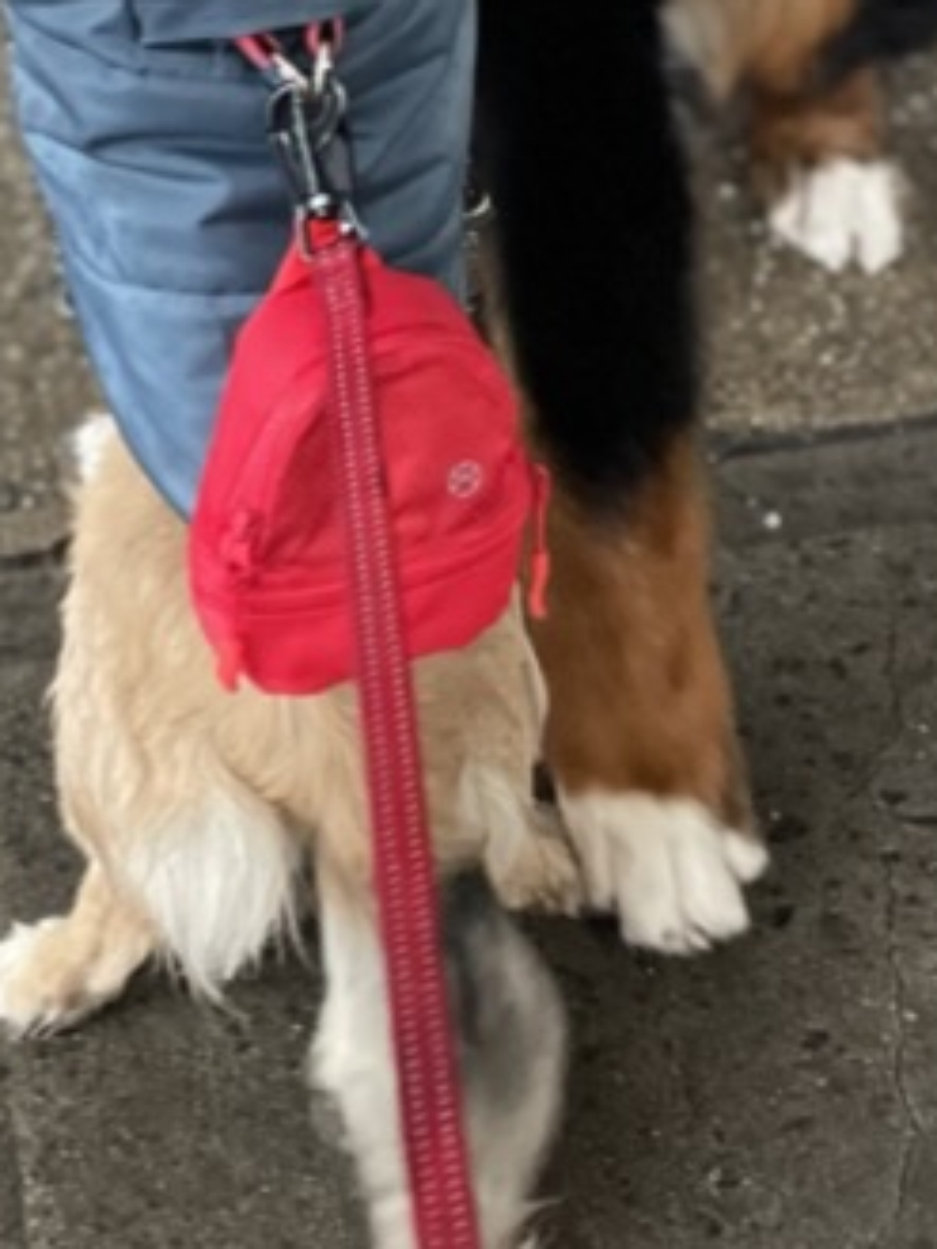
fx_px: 2921
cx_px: 25
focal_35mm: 81
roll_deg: +6.4
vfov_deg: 23.2
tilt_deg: -27.1
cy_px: 38
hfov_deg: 17.8
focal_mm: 4.2
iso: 400
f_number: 1.6
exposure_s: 1/60
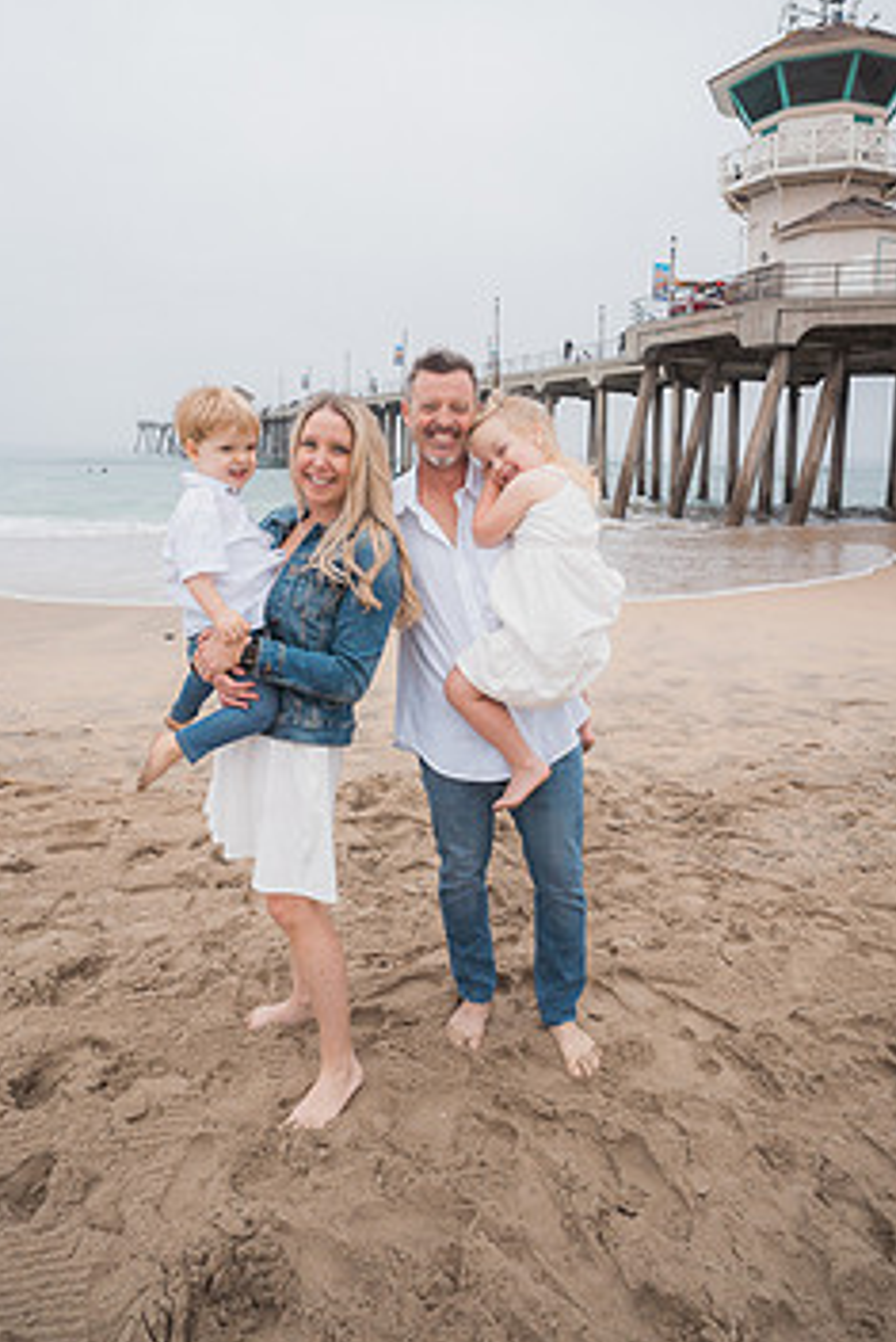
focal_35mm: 23
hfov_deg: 55.1
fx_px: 858
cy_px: 553
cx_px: 404
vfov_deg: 75.4
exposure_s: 1/800
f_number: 4
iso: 160
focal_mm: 18
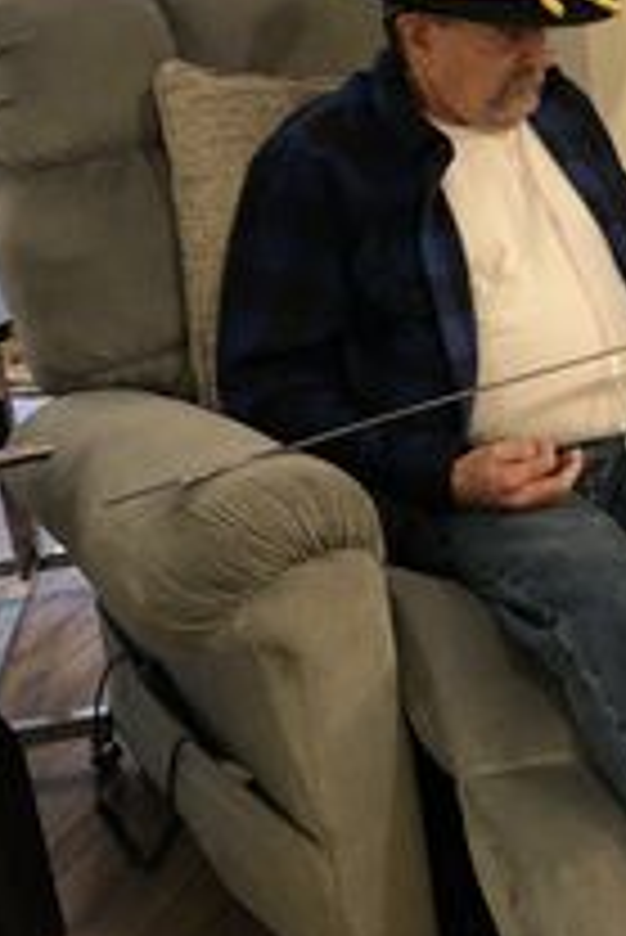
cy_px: 410
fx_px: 1458
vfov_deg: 35.6
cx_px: 793
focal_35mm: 56
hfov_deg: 22.0
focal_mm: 3.99
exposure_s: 1/9
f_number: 1.8
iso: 100
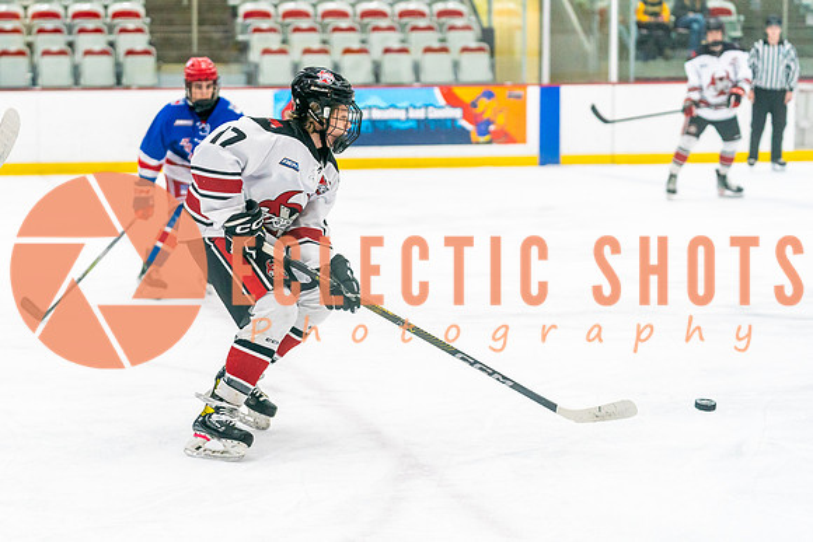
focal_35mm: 100
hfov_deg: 20.4
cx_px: 280
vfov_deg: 13.7
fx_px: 2250
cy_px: 271
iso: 3200
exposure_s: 1/1000
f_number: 2.8
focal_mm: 76
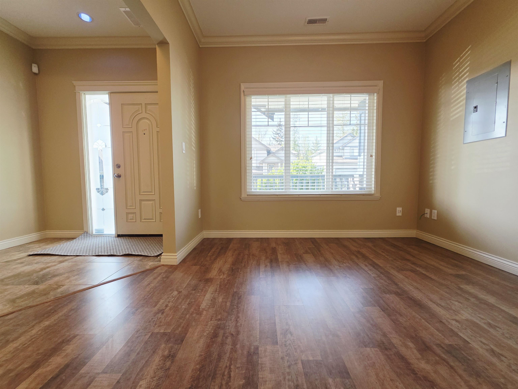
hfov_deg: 106.2
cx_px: 259
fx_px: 195
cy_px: 194
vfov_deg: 89.9
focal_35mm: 13
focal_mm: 2.2
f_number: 1.9
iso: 160
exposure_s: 1/120
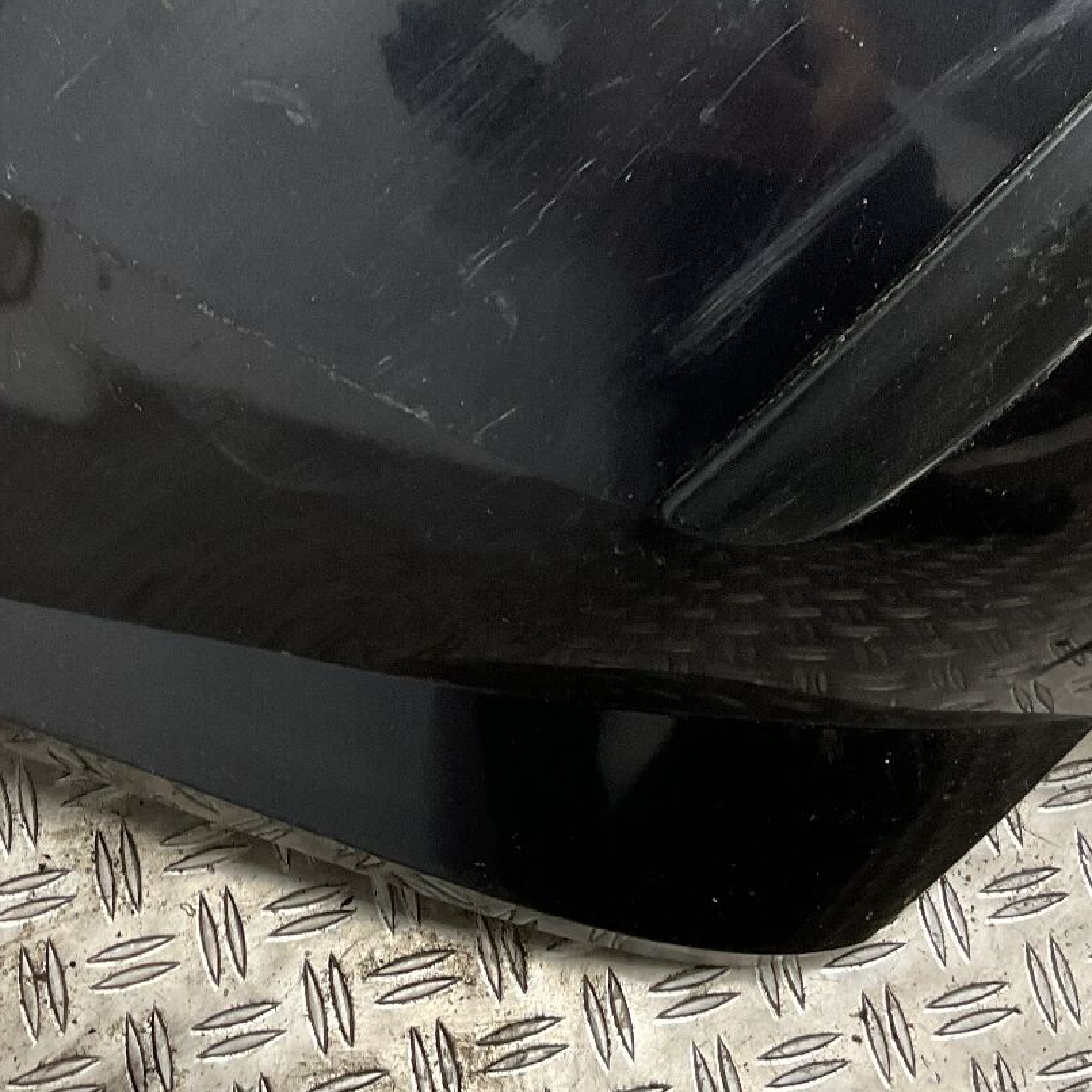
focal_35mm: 61
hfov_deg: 28.1
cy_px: 354
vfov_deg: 28.0
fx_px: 2177
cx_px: 421
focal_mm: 3
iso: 40
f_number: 1.8
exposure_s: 1/50
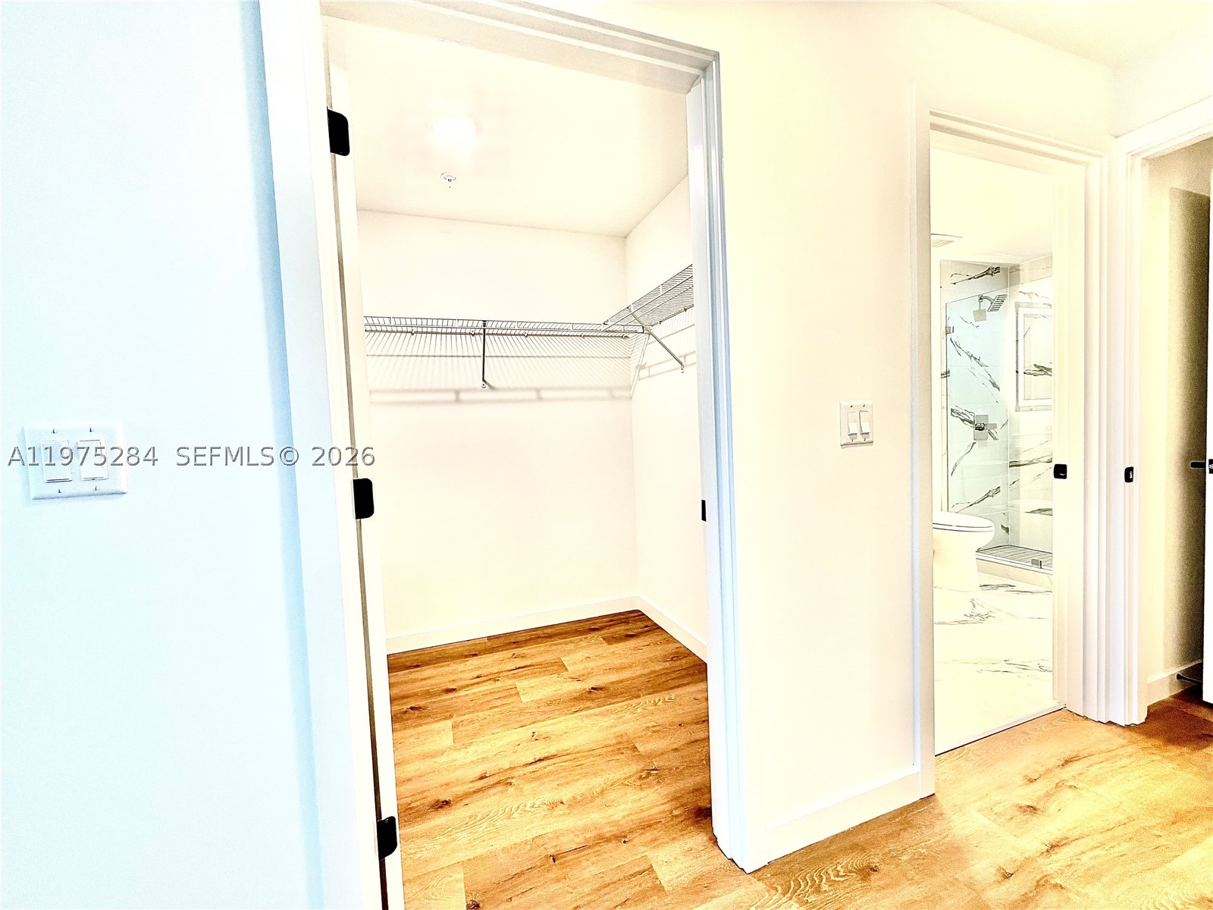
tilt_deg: -2.9
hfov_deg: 102.1
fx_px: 491
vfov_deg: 85.7
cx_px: 606
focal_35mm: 14
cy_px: 455
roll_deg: +3.6
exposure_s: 1/120
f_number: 2.2
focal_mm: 2.22
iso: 160
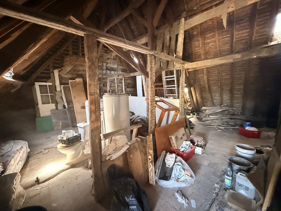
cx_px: 140
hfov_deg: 102.1
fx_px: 114
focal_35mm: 14
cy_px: 106
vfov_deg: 85.7
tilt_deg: -6.5
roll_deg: +1.2
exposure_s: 1/57
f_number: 2.2
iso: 1250
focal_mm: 2.22
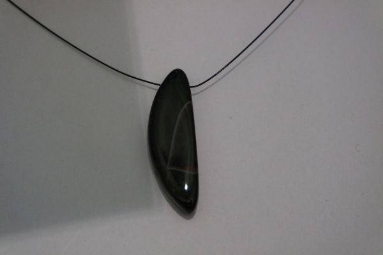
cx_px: 192
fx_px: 819
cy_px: 128
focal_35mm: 77
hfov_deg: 26.3
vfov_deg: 17.7
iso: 3200
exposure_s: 1/60
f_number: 5.6
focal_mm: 50
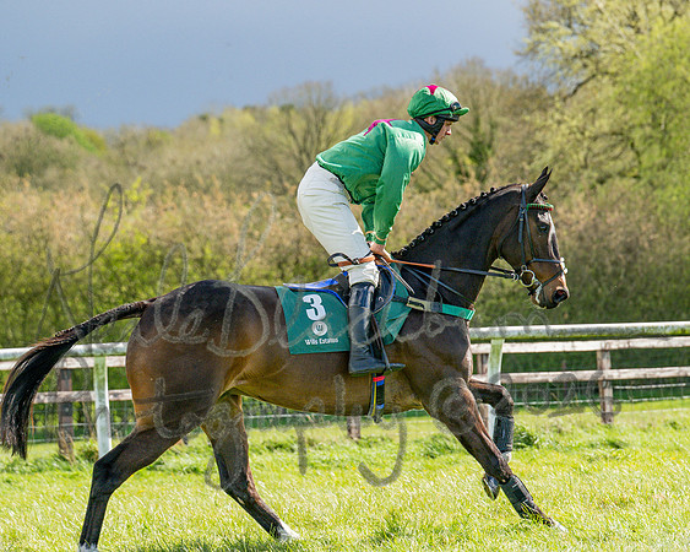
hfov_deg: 11.0
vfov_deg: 8.8
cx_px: 414
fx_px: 3588
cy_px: 276
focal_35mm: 176
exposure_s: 1/2500
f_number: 4
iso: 200
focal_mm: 104
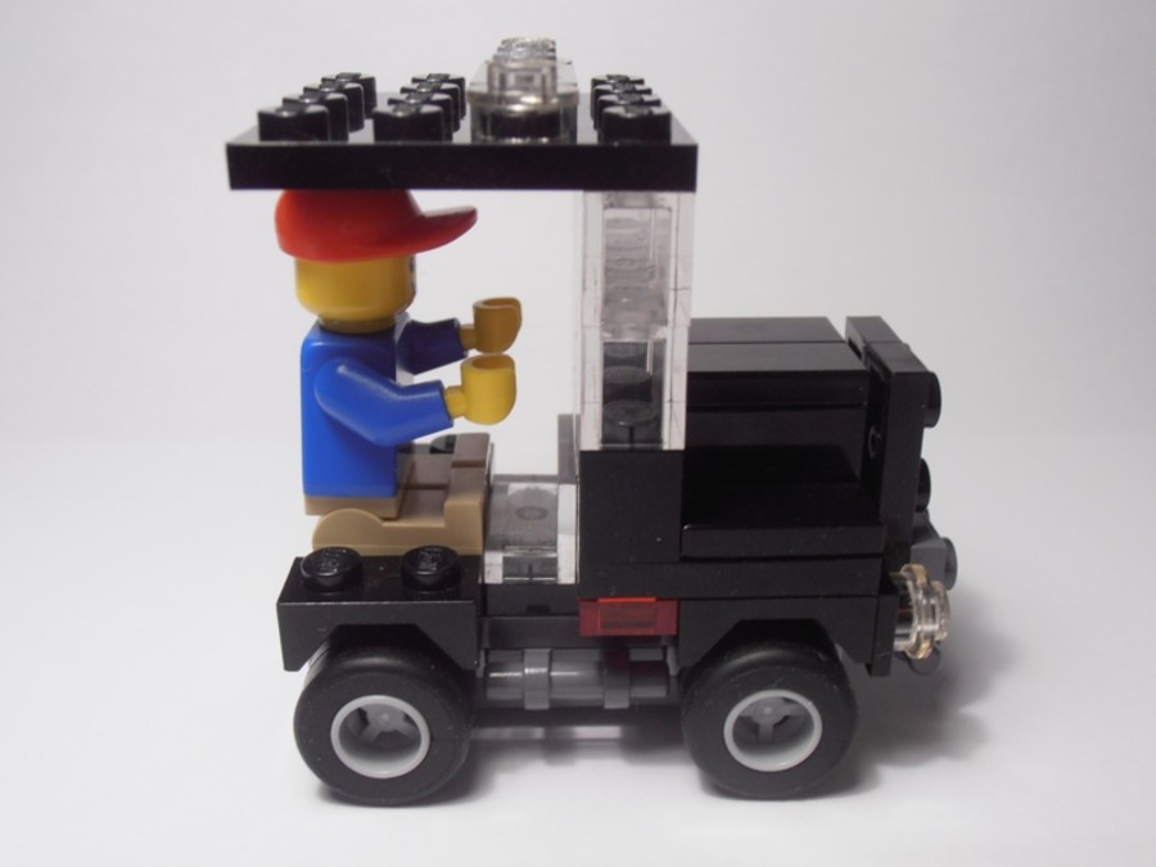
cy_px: 434
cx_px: 578
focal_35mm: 37
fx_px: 1236
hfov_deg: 50.1
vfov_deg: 38.7
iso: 80
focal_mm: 6.61
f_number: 3.9
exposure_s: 1/40
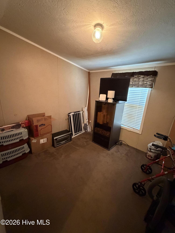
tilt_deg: -15.7
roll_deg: -3.1
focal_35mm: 14
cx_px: 88
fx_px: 94
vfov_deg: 102.1
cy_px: 116
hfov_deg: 85.7
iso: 1250
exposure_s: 1/60
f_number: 2.2
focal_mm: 2.22
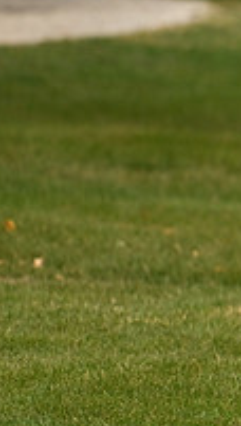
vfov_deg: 1.2
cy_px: 90
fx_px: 20443
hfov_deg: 0.7
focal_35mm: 1804
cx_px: 579
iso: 500
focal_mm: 400
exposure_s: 1/2000
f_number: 4.5
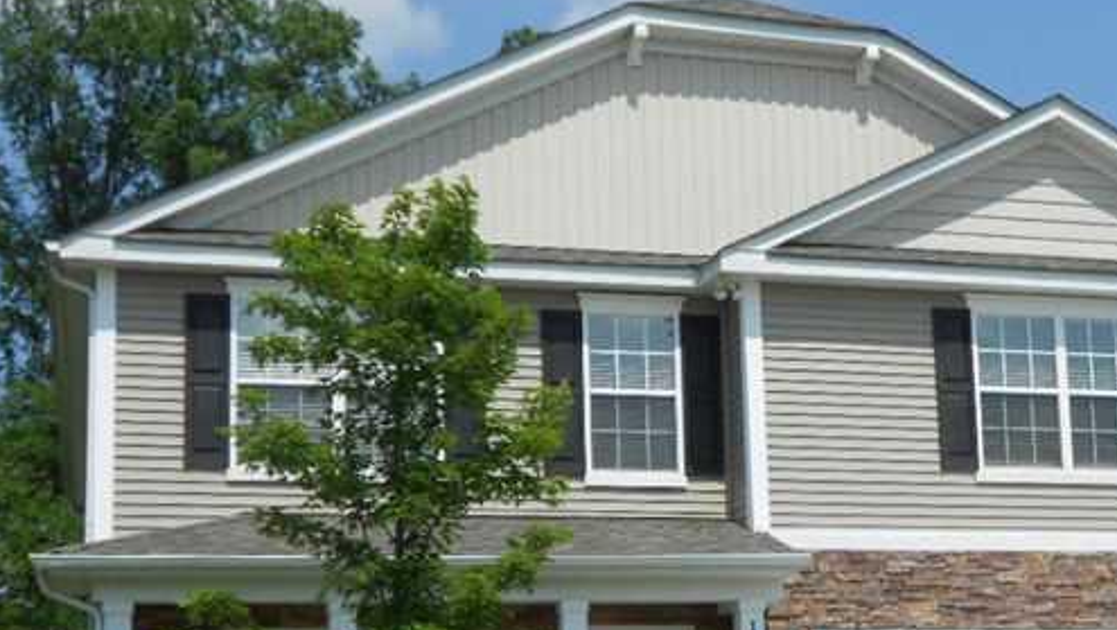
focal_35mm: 69
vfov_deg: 17.3
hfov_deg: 30.4
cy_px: 517
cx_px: 718
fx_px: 2045
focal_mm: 8.8
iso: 80
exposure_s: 1/1000
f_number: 4.5
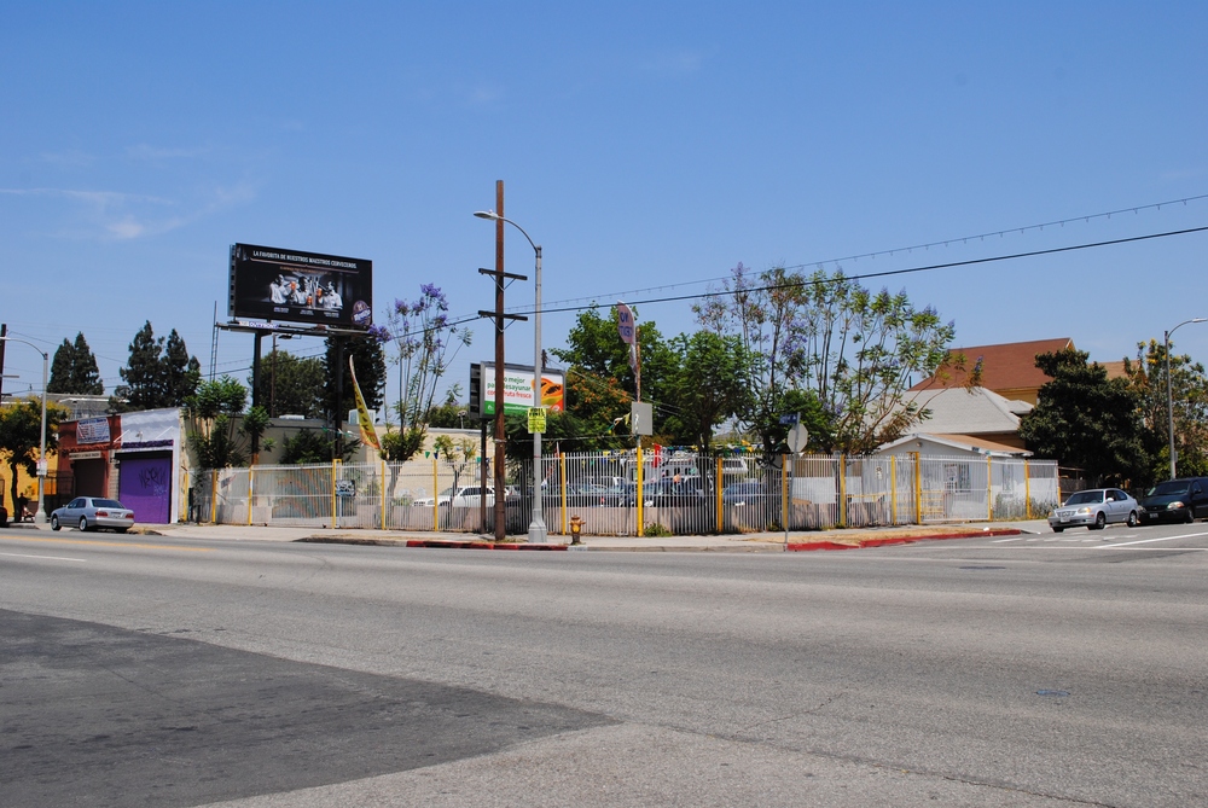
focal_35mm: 33
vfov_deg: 40.1
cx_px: 604
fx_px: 1108
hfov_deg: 57.2
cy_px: 404
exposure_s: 1/320
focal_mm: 22
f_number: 9
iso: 100
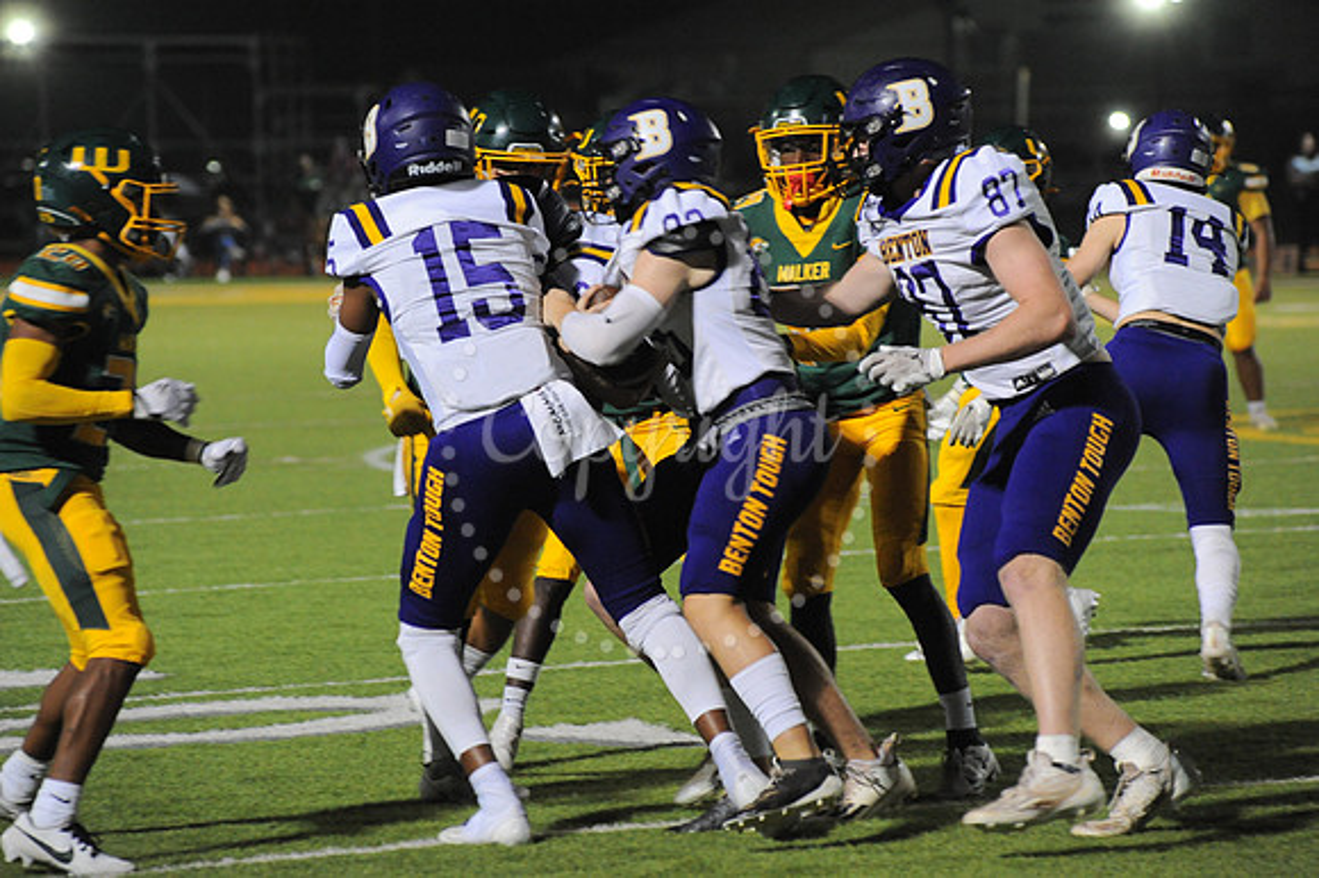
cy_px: 439
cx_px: 660
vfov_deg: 6.9
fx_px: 7323
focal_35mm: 200
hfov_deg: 10.3
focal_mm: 200
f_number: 5.6
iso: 4000
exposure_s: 1/200
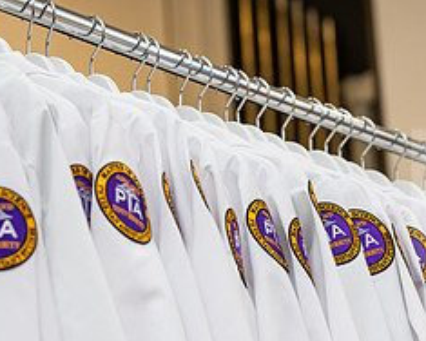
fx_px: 2042
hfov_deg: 11.8
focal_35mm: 162
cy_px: 349
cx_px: 357
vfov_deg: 9.5
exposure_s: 1/200
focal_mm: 70
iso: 1000
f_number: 3.5
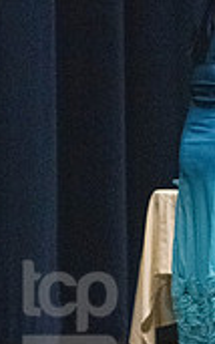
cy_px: 97
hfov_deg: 3.0
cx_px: 290
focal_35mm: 442
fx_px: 4140
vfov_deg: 4.8
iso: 10000
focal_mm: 110
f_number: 3.2
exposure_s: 1/400
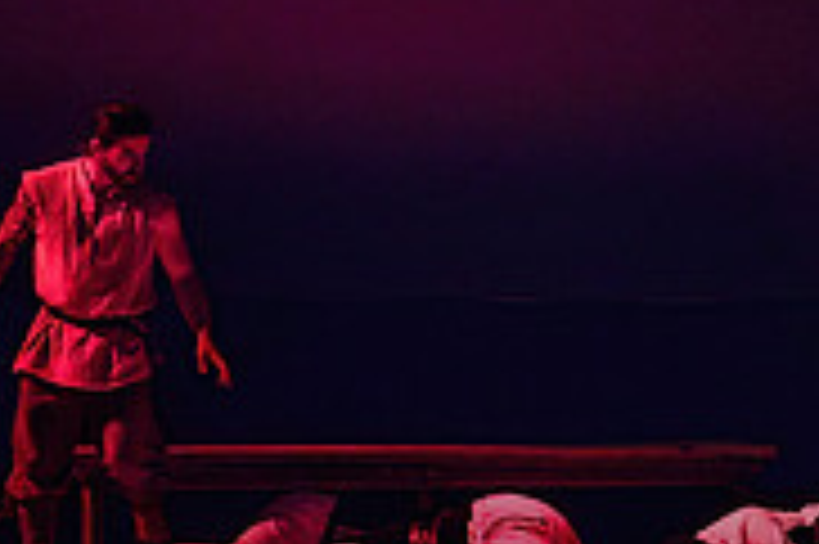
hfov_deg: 12.8
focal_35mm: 161
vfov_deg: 8.5
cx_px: 508
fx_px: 3659
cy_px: 171
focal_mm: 43
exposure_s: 1/60
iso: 1600
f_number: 3.2
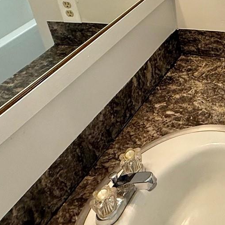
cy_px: -45
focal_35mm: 50
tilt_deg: -20.3
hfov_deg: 28.4
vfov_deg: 29.3
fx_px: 368
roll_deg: +4.2
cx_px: 287
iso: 100
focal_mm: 2.22
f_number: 2.2
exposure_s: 1/120
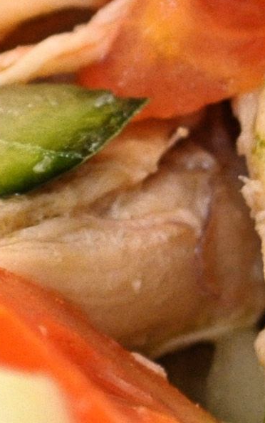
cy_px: -112
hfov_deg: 2.6
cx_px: -10
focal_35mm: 506
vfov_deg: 4.1
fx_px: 5846
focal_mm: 46
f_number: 5.3
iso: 800
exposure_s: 1/40
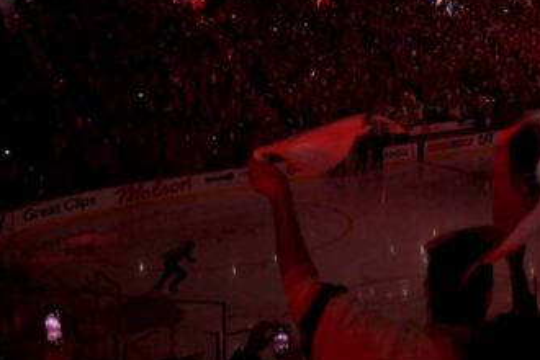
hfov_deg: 32.0
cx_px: 574
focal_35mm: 56
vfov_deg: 23.3
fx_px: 840
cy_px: 5
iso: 3200
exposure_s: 1/320
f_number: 4
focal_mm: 24
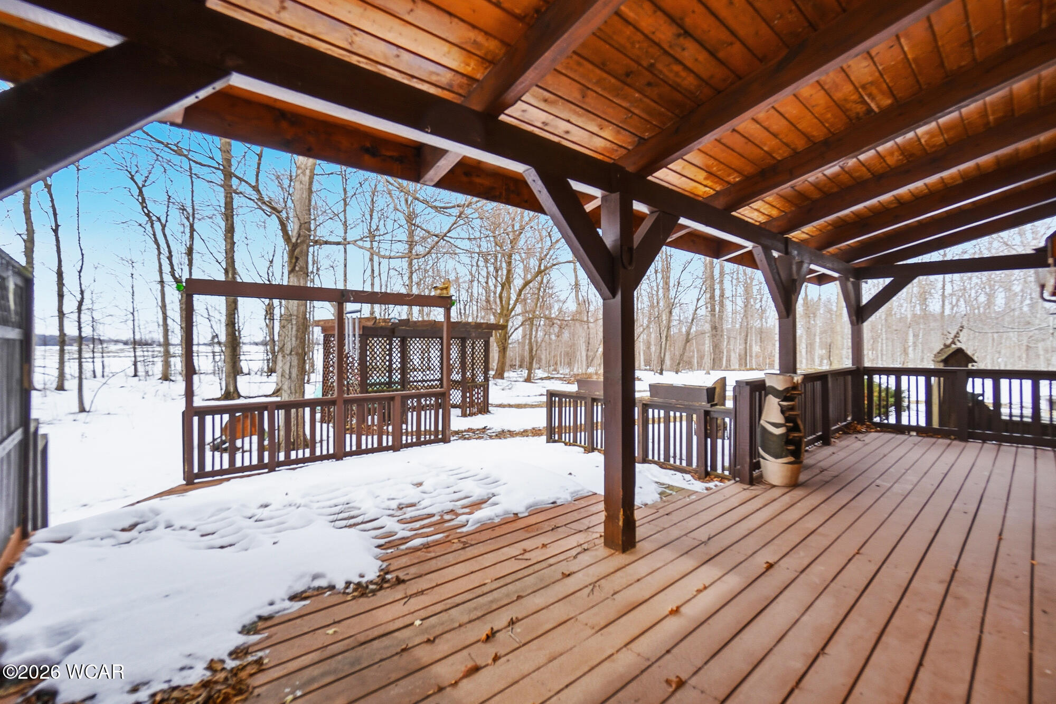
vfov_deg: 77.3
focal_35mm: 15
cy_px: 352
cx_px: 528
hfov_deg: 100.4
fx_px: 440
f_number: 5.6
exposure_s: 1/4000
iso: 125
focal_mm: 10
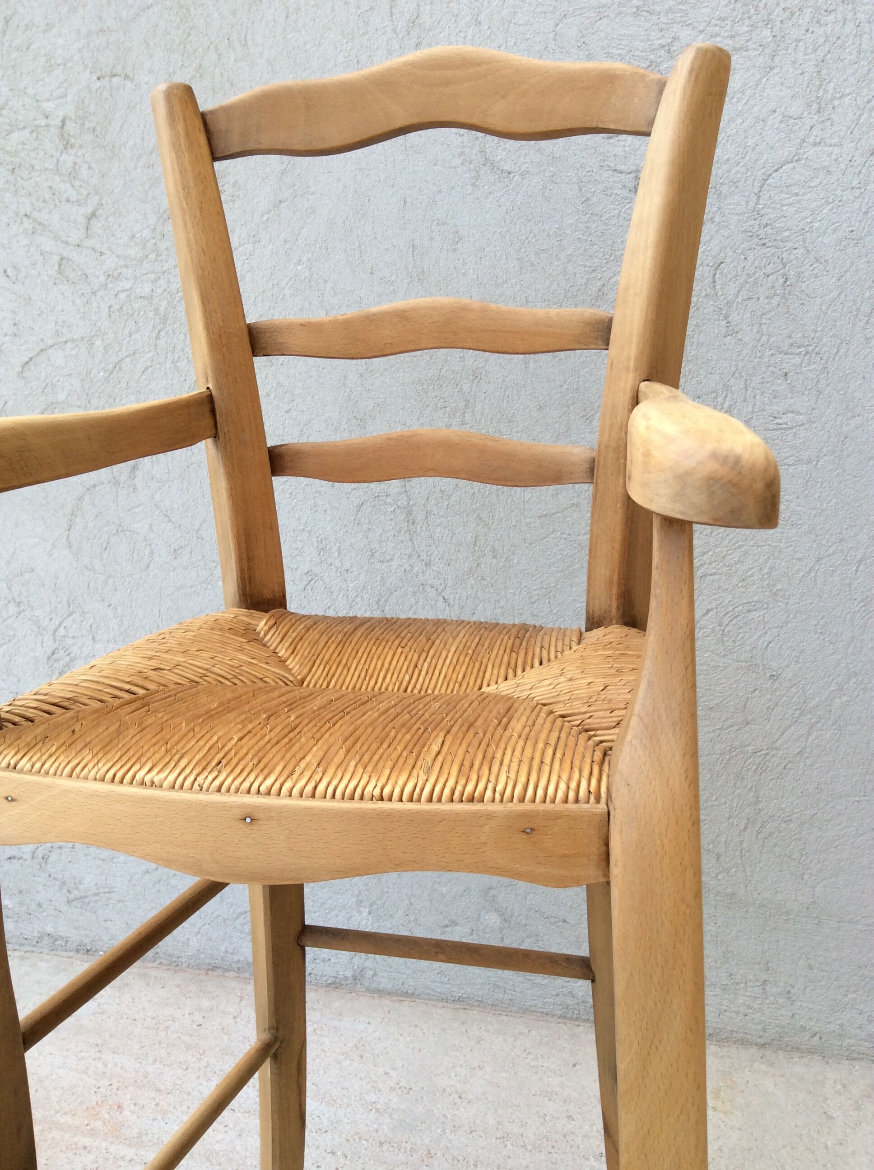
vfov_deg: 56.9
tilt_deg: -14.3
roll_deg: +1.2
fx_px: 1080
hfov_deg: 44.1
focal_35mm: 32
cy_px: 585
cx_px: 437
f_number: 2.4
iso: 32
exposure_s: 1/141
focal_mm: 3.3
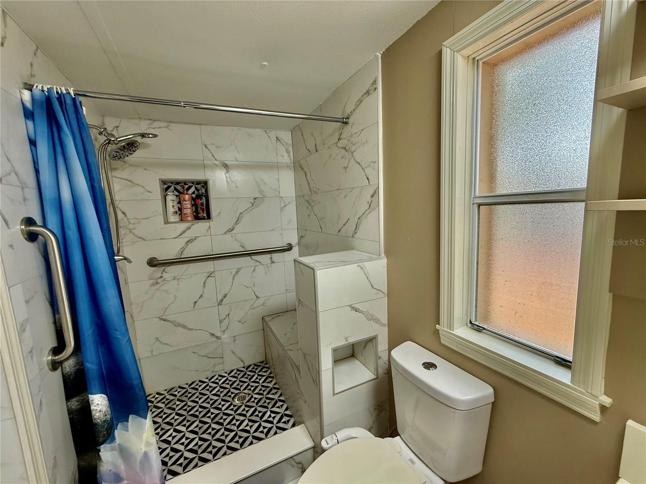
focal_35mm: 14
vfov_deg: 85.7
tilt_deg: -6.8
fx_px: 261
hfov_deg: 102.1
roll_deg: +1.9
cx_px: 323
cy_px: 242
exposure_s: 1/60
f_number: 2.2
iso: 200
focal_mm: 2.22
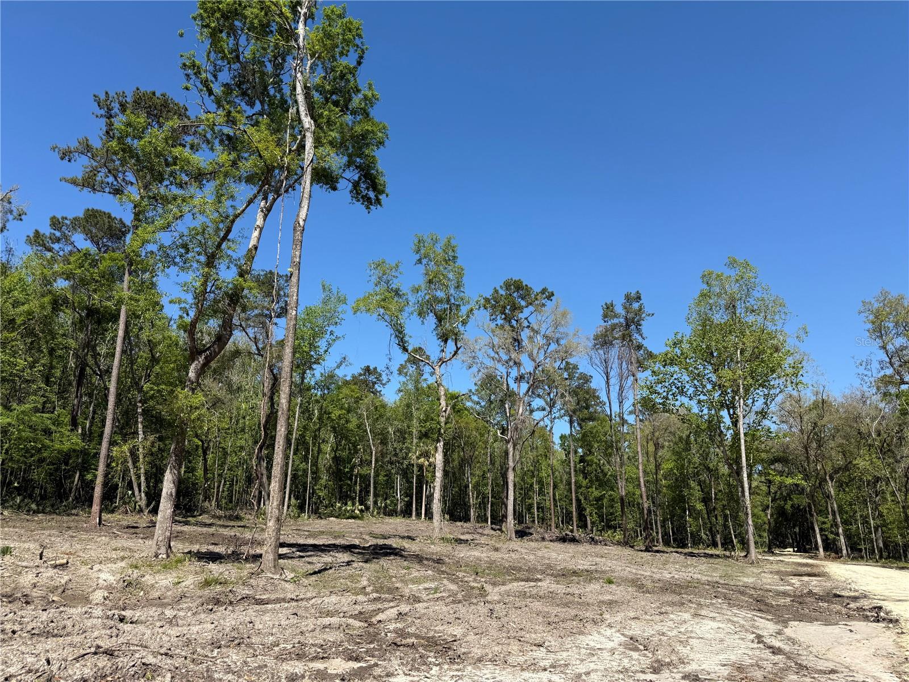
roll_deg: -0.7
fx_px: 630
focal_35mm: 24
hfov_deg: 71.6
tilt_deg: +16.6
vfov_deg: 56.8
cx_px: 454
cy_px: 341
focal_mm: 6.76
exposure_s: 1/3759
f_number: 1.78
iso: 80
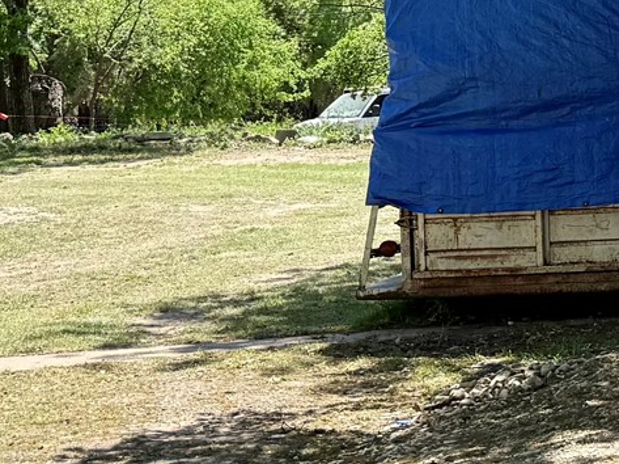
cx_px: 1222
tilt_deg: -0.4
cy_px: -29
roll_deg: -0.2
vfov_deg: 13.9
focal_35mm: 104
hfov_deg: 15.3
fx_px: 1858
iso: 100
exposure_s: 1/1585
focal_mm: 6.76
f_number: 1.78
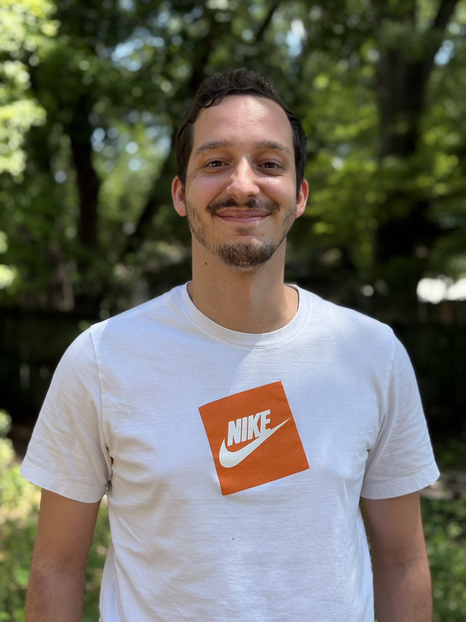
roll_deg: -0.7
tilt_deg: -0.3
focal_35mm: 52
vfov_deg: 36.8
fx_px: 933
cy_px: 311
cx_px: 233
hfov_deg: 28.0
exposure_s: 1/959
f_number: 1.6
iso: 50
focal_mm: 5.96
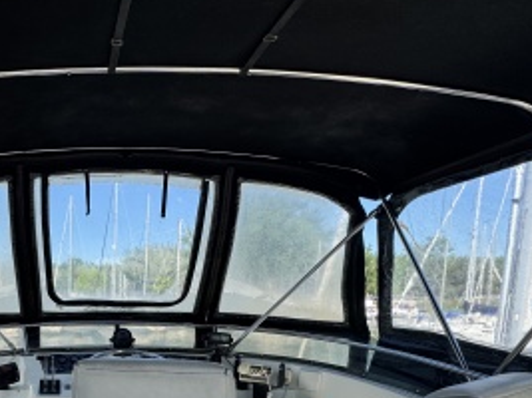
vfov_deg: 46.2
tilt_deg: -4.4
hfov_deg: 56.1
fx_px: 430
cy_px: 336
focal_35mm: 28
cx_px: 67
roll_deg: -1.0
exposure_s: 1/980
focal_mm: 2.22
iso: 40
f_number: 2.2
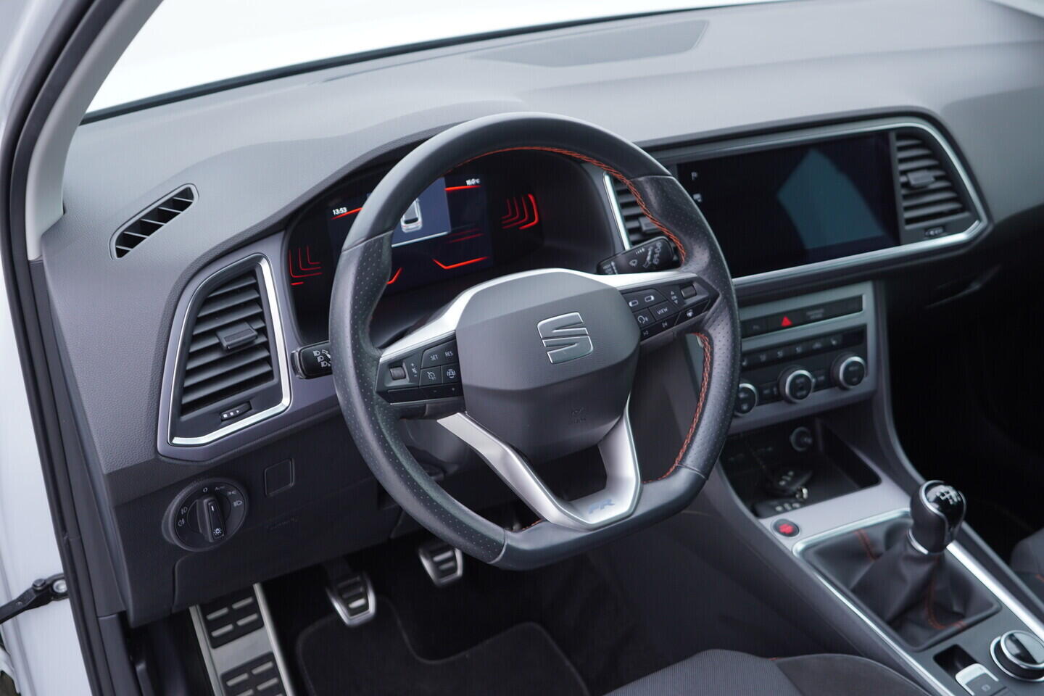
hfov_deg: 53.1
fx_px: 1044
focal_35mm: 36
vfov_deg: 36.9
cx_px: 522
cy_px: 348
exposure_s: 1/40
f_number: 2.8
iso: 160
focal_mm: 24
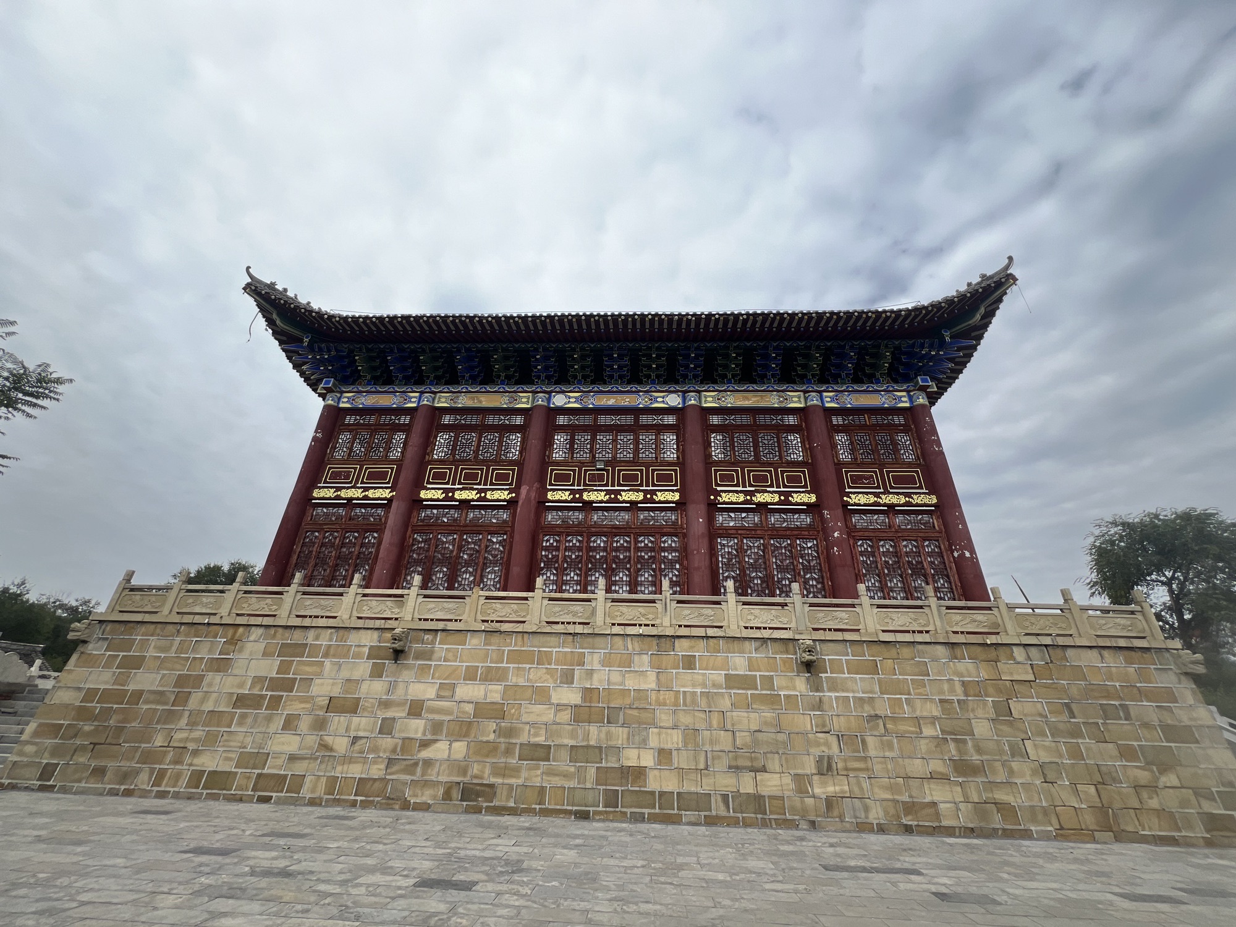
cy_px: 464
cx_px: 618
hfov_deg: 106.2
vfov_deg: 89.9
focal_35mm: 13
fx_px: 464
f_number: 1.8
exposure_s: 1/626
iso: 32
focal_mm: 1.57
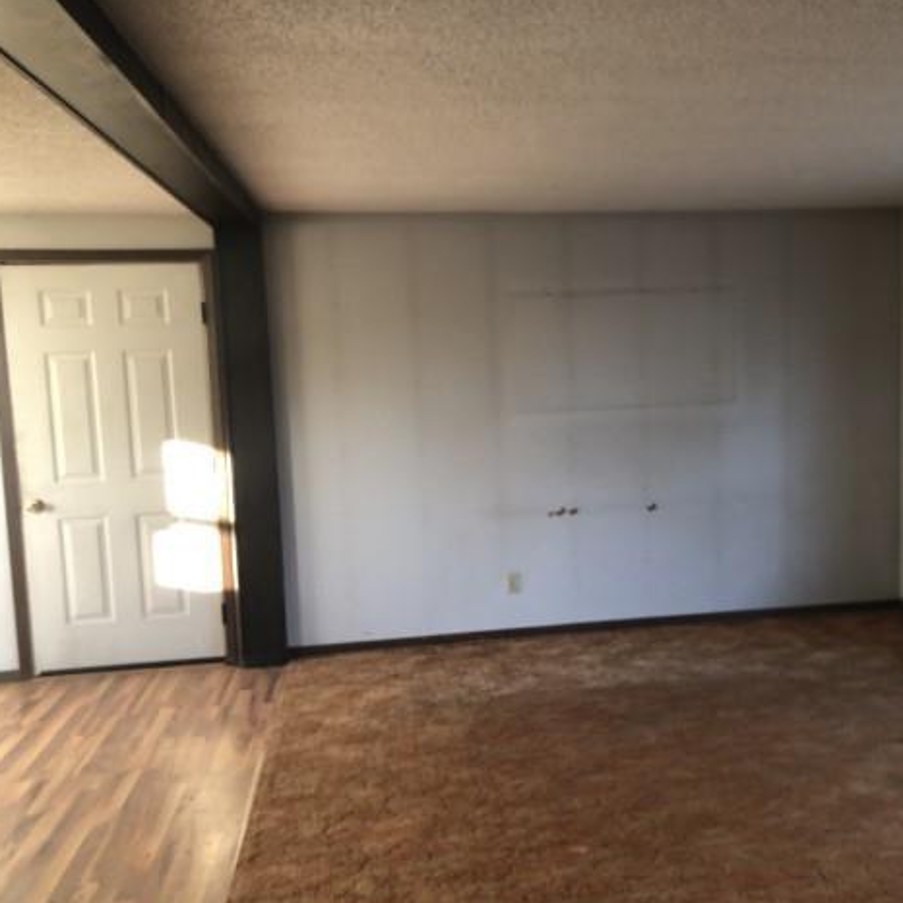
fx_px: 1003
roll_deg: +1.8
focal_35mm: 34
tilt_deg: -7.6
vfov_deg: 48.4
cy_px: 457
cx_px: 577
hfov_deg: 47.9
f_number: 1.8
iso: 40
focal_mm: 3.99
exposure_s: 1/15
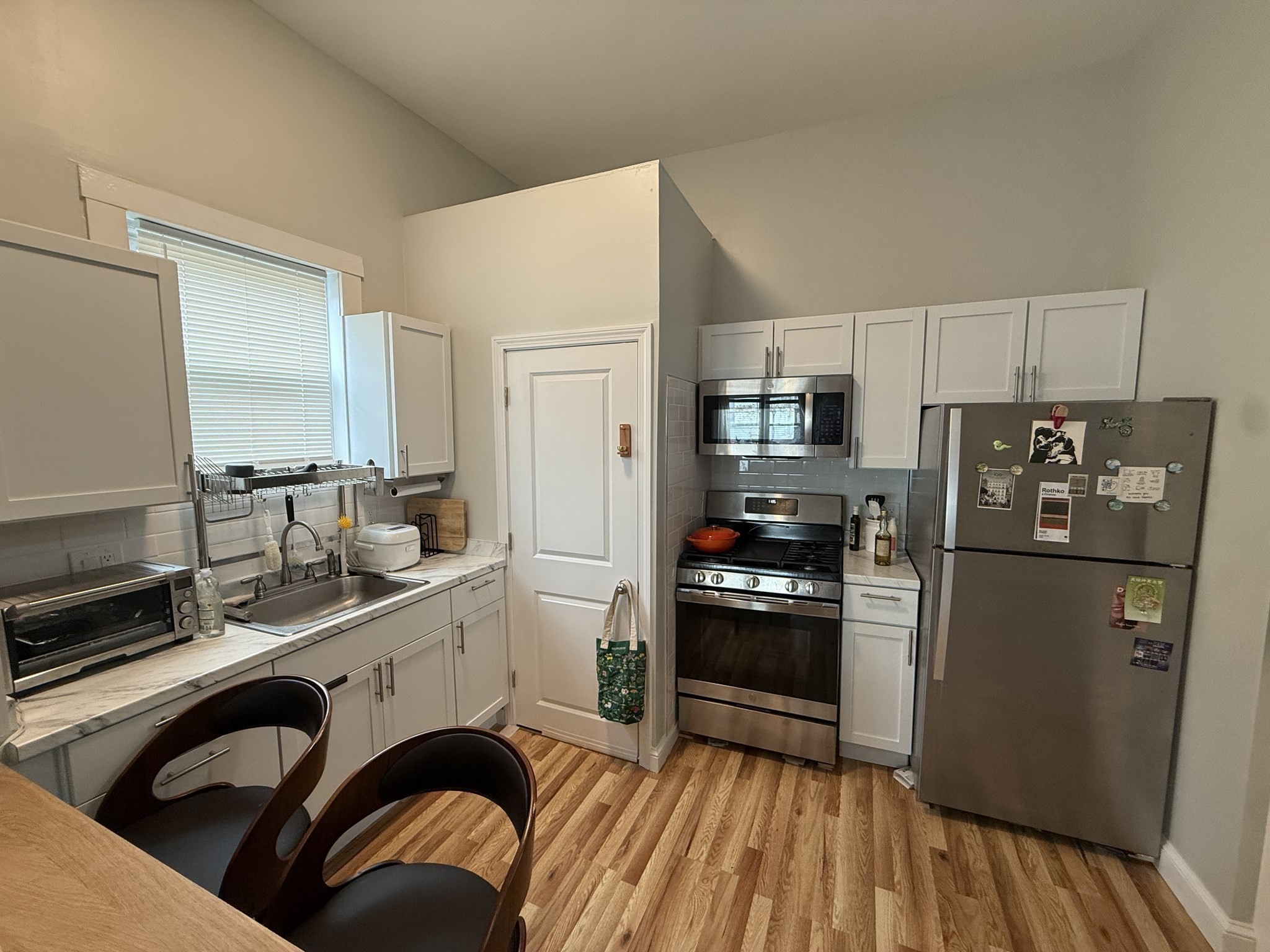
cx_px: 635
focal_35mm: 14
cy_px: 476
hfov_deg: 102.1
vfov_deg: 85.7
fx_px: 514
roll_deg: +0.8
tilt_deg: -5.4
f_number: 2.2
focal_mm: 2.22
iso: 200
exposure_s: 1/60
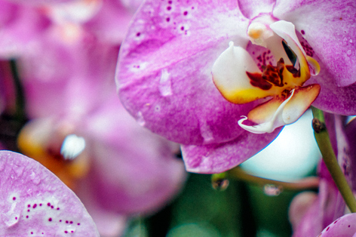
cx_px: -33
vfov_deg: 7.4
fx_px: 1838
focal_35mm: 186
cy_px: 118
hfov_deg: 10.9
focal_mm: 70
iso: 400
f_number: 5
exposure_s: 1/250
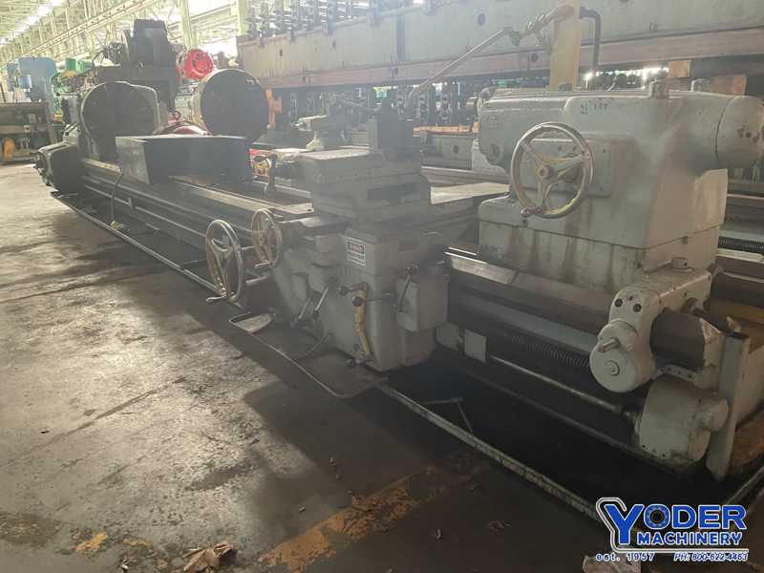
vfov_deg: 53.1
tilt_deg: -18.0
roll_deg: +2.2
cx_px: 382
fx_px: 574
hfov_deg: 67.3
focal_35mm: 26
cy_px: 286
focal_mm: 4.2
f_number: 1.6
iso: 400
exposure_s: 1/60
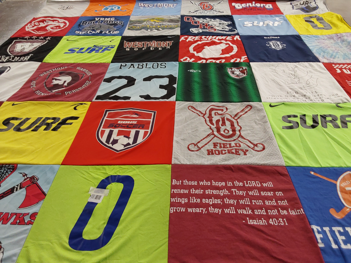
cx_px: 176
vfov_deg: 49.7
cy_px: 132
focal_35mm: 28
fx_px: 284
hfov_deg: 63.4
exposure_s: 1/60
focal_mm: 2.91
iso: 100
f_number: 1.9
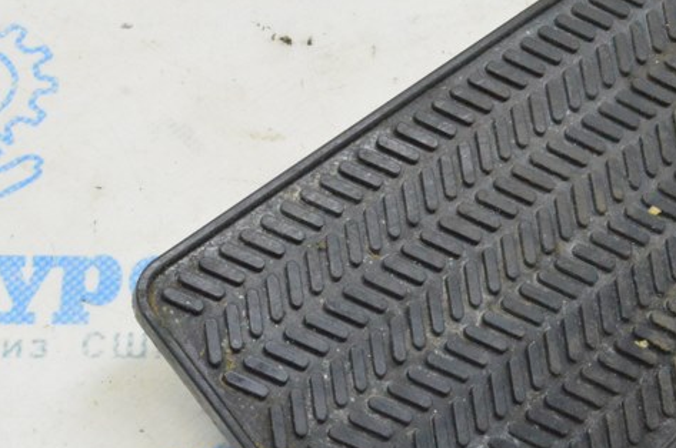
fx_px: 1950
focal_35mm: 104
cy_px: 266
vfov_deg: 13.1
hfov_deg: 19.6
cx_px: 456
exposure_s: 1/15
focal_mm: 32
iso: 6400
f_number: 20
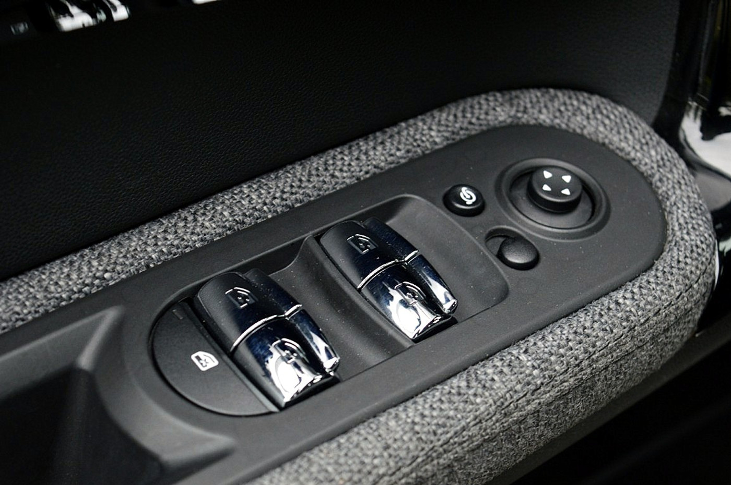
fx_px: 1673
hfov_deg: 24.6
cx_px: 366
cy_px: 242
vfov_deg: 16.5
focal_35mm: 82
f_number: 5.6
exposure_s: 1/40
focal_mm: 55
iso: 800
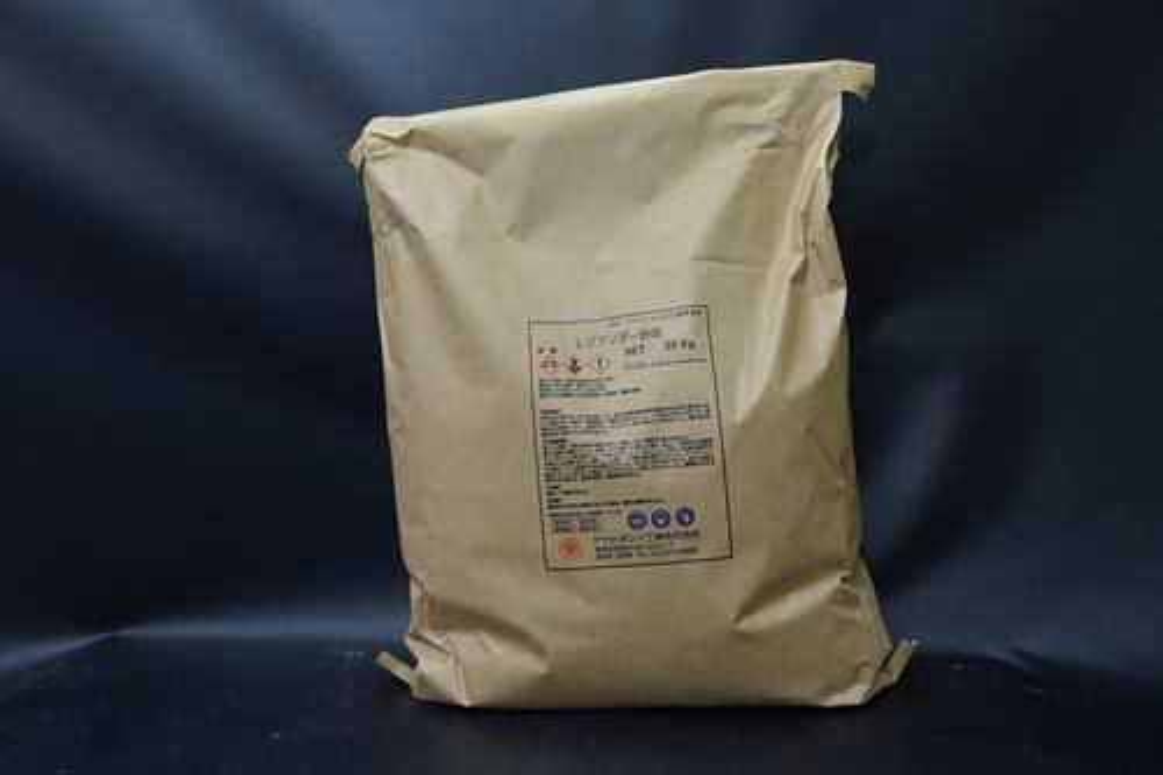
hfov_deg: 61.9
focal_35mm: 30
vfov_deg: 43.6
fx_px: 969
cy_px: 388
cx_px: 582
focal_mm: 11
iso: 800
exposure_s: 1/20
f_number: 2.5
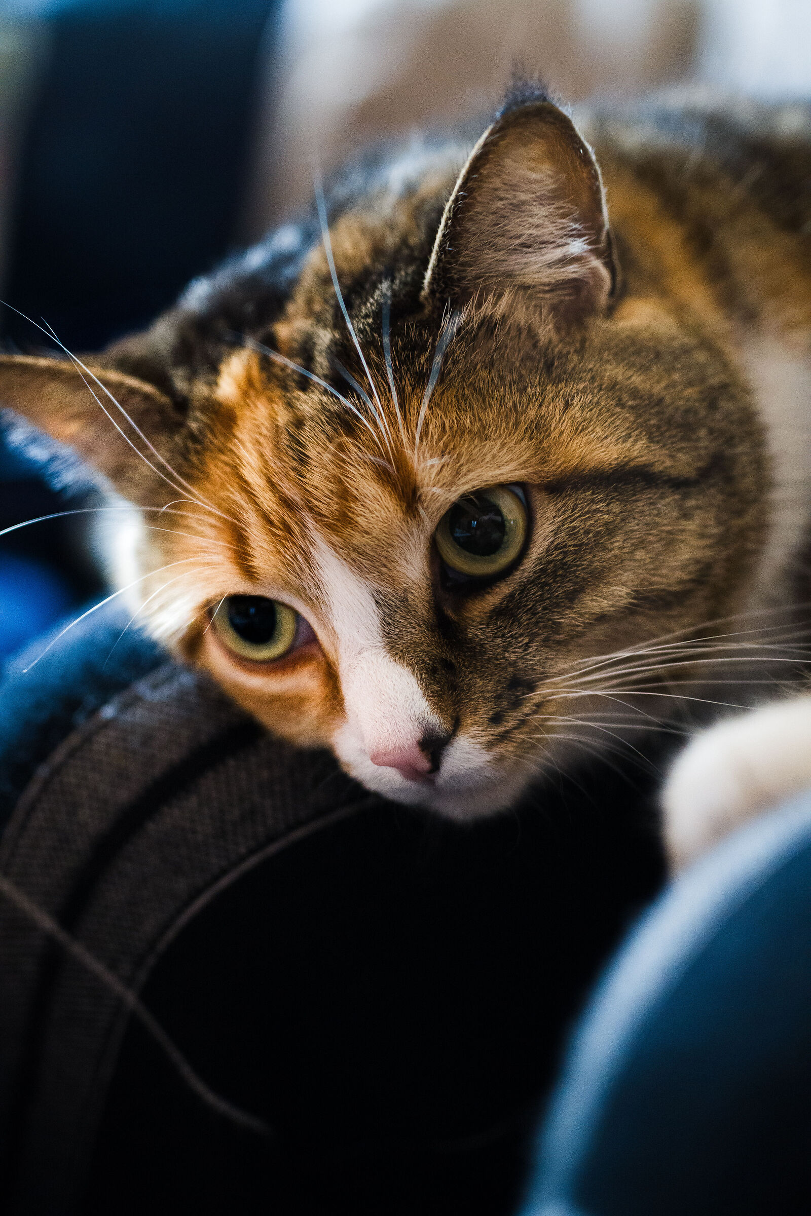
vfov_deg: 37.9
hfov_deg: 25.8
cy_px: 608
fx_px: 1774
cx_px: 406
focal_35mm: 52
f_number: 1.7
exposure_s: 1/40
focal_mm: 35
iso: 4000
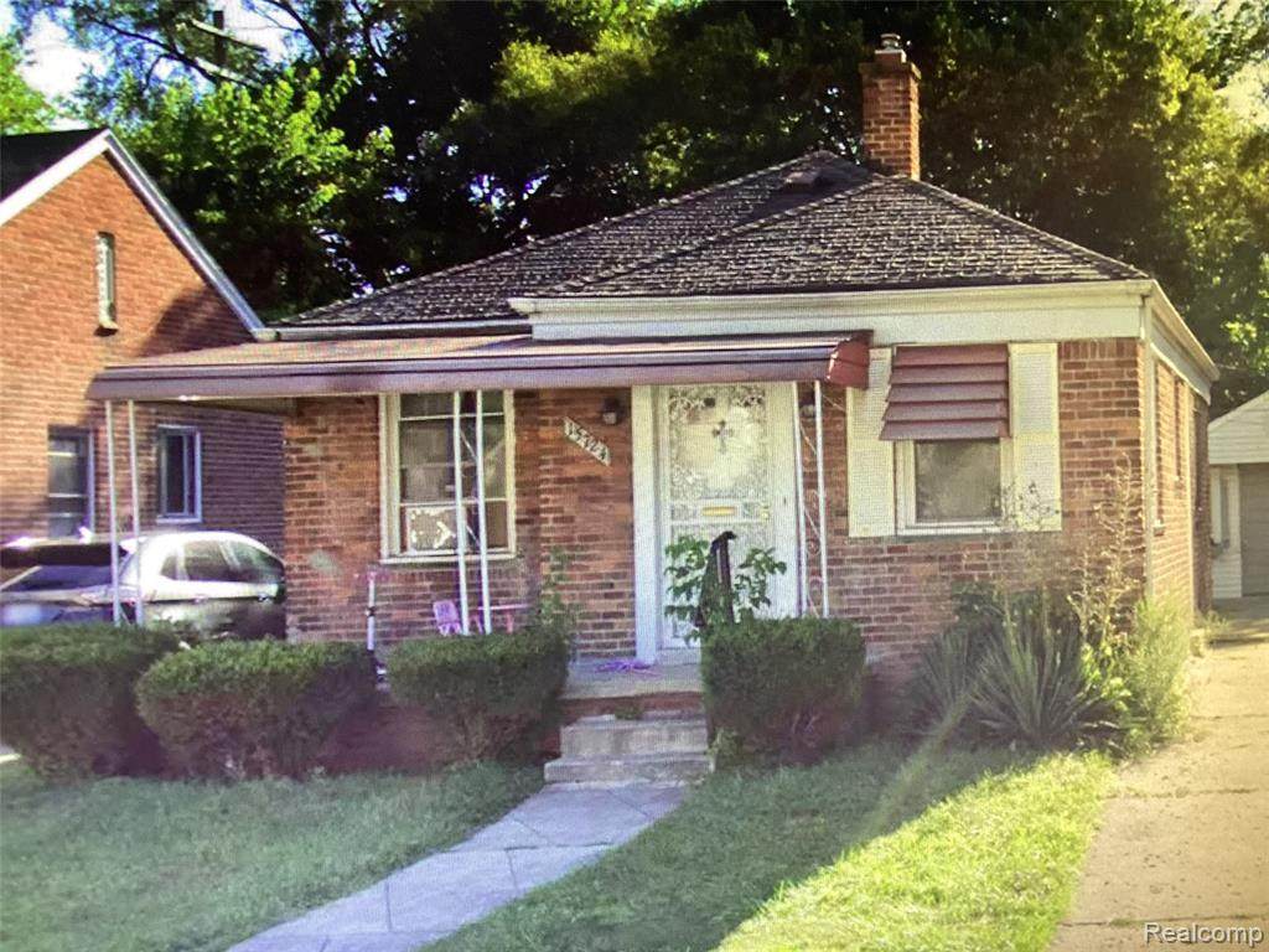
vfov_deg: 45.4
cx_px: 634
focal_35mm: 31
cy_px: 476
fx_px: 1136
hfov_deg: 58.4
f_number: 2.4
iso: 160
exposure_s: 1/60
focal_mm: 3.3
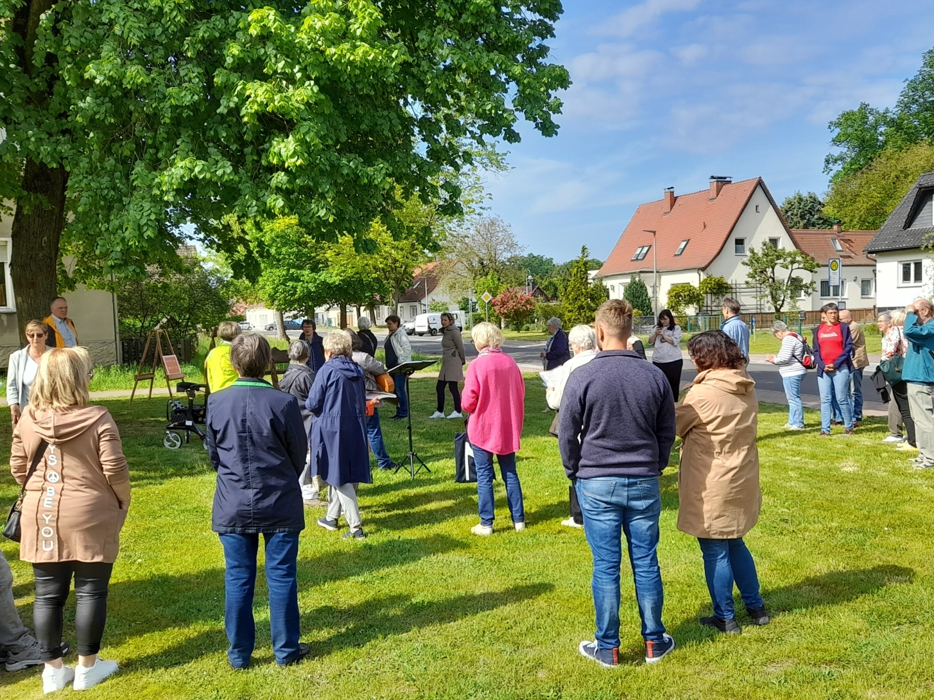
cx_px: 553
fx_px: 890
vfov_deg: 42.9
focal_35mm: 33
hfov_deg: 55.0
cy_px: 364
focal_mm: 4.6
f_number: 2
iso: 20
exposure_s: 1/424
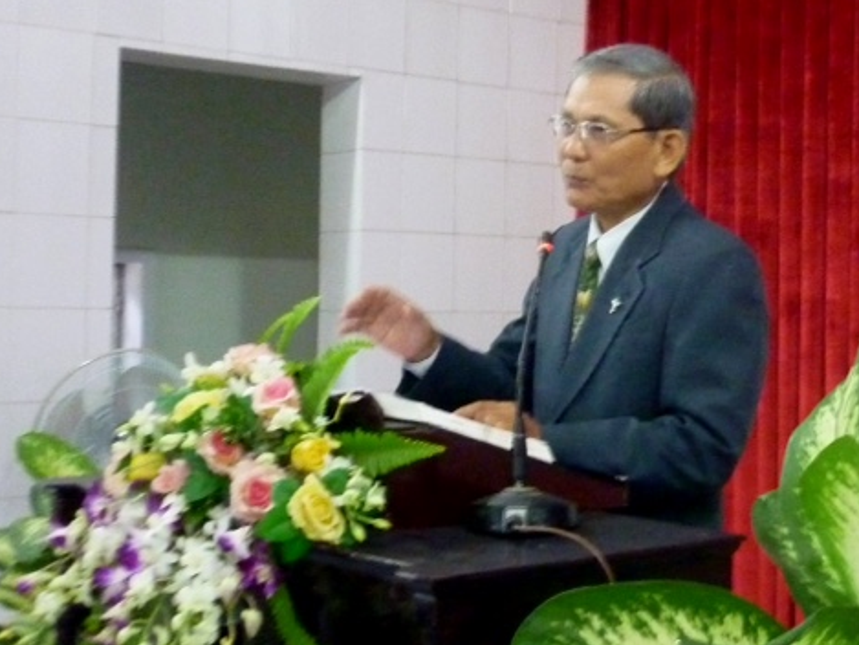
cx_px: 518
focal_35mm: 45
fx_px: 1117
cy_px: 213
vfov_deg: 31.9
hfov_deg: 41.9
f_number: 2.8
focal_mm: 5.5
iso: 800
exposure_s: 1/25
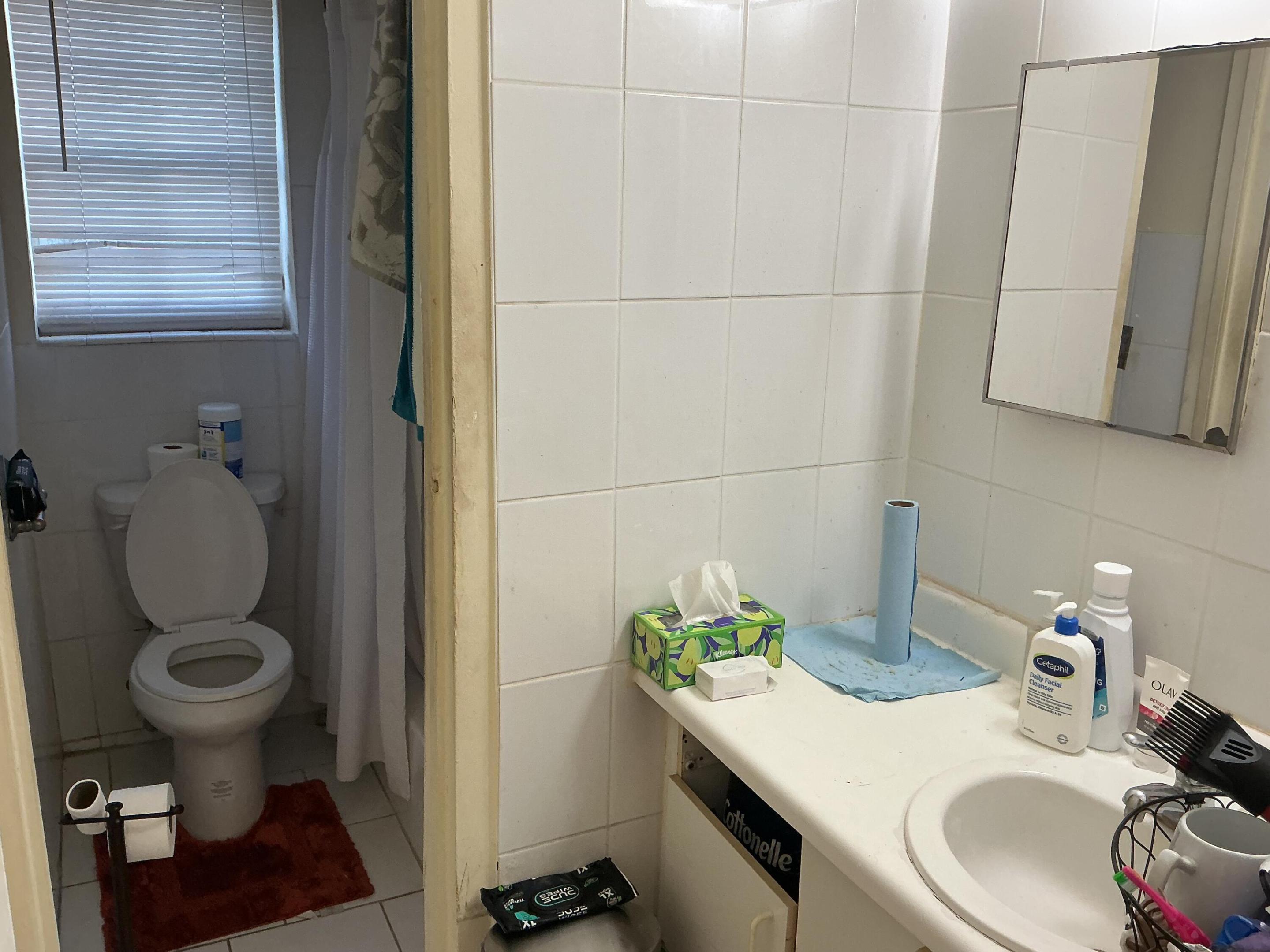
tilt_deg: -14.5
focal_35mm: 29
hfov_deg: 61.7
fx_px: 1064
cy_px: 476
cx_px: 635
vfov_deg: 48.2
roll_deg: -1.7
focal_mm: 3
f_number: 1.8
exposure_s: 1/60
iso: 64
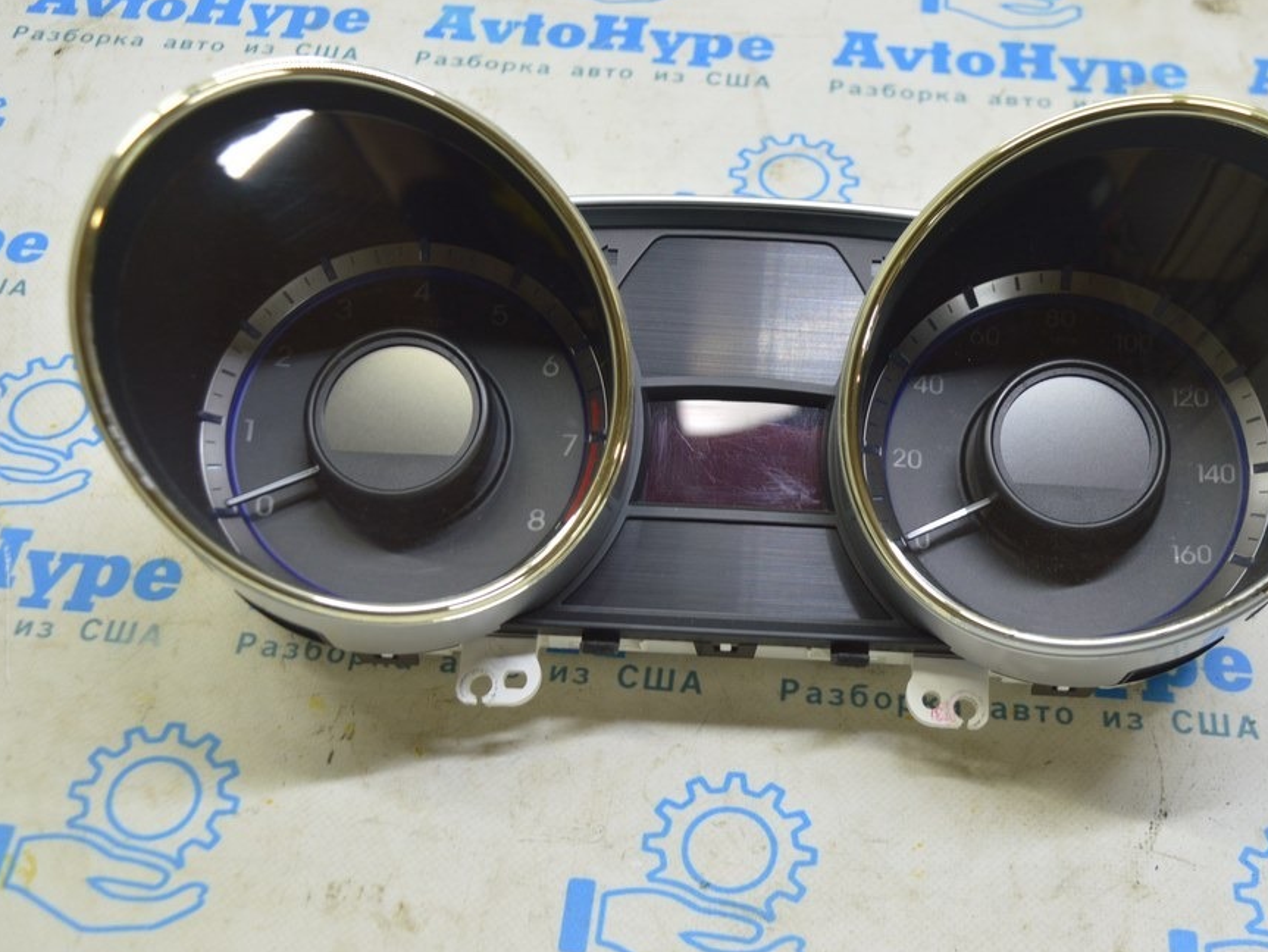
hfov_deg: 38.4
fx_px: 1817
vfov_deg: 29.4
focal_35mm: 50
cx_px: 696
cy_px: 468
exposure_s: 1/20
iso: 400
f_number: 5.6
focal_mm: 29
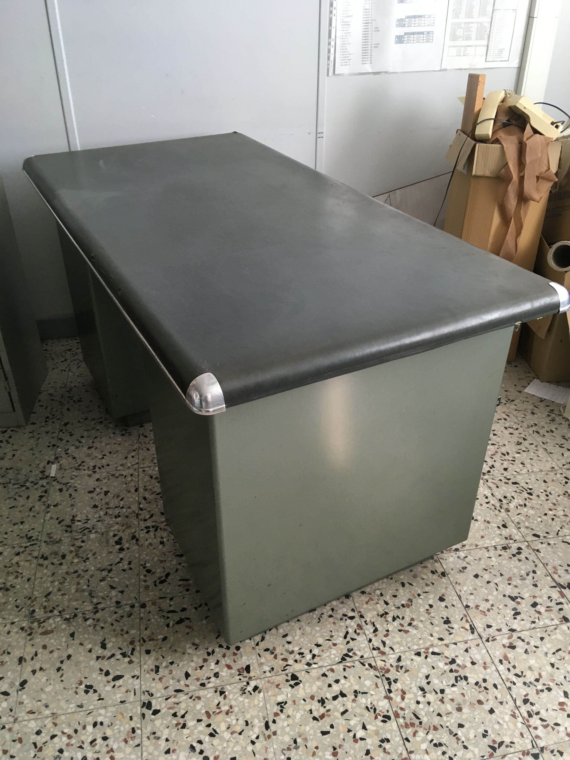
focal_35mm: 29
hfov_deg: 48.2
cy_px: 380
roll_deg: -2.6
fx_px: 637
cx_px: 285
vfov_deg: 61.7
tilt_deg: -35.7
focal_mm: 4.15
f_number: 2.2
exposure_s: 1/33
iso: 64
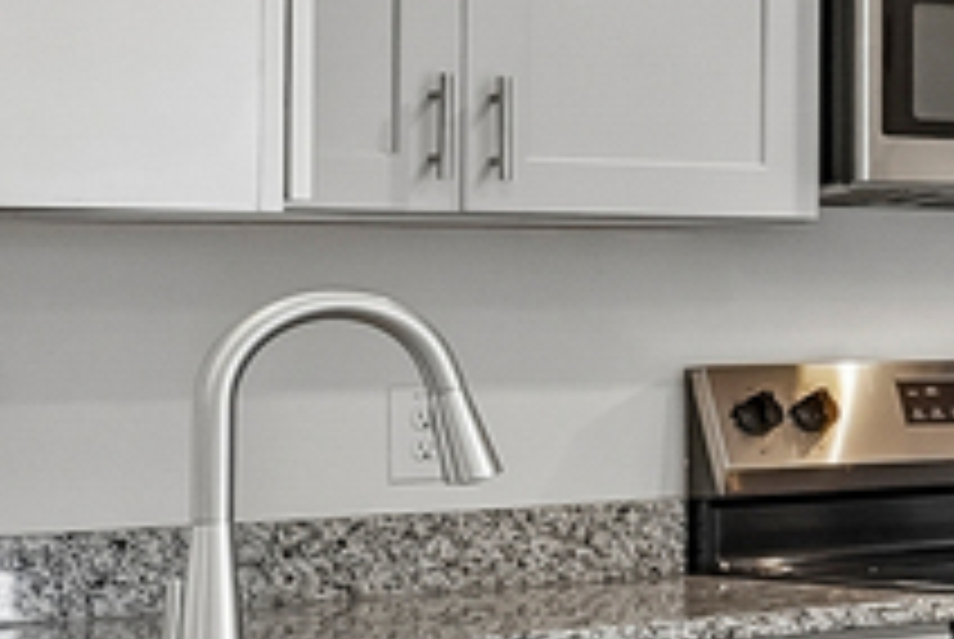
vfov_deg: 11.3
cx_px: 2956
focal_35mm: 122
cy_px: 288
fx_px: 3237
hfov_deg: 10.7
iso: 250
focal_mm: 16
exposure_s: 1/30
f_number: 8
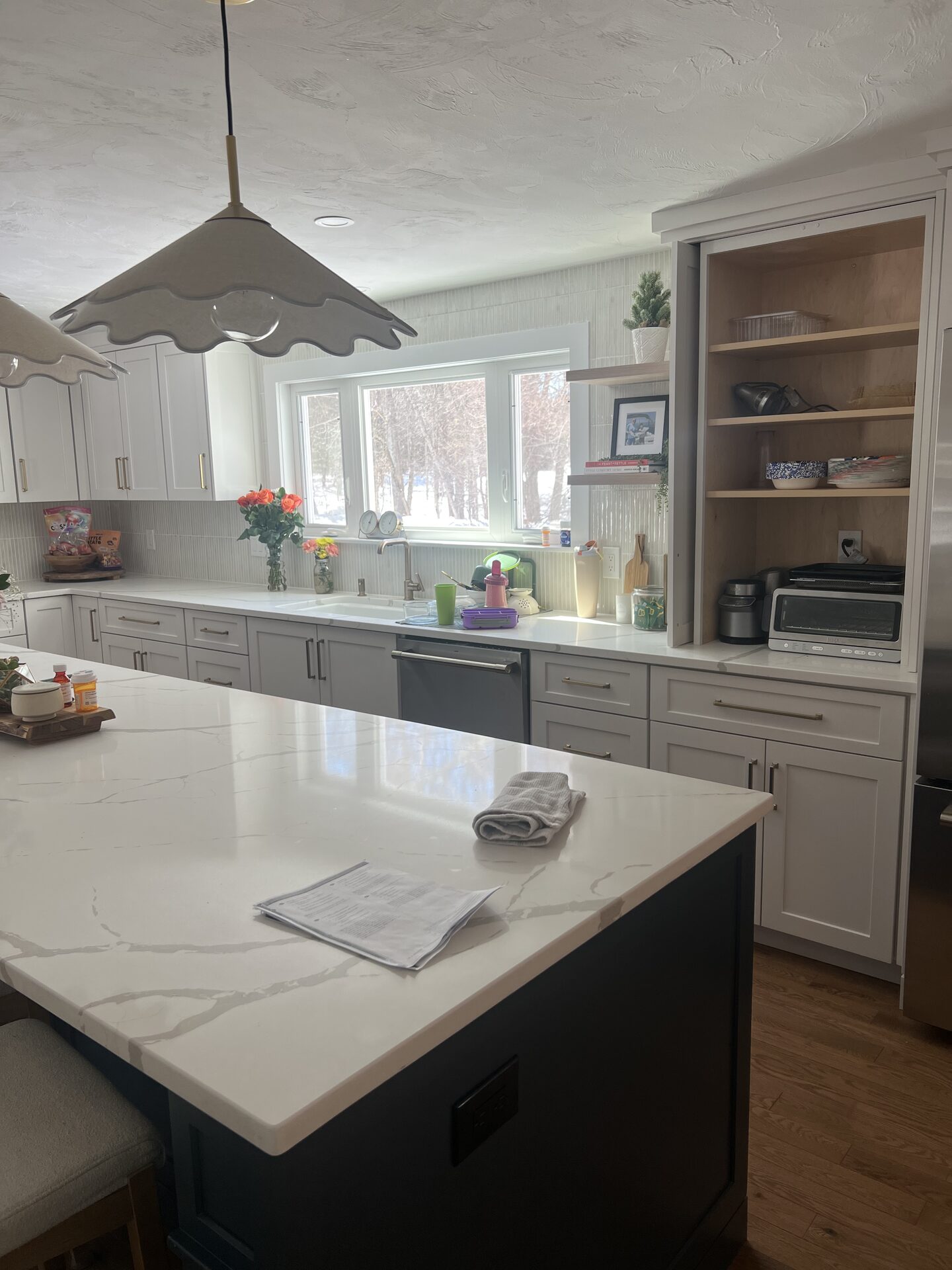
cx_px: 476
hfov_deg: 53.1
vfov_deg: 67.3
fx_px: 953
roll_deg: +1.7
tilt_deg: -8.6
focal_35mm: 26
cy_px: 635
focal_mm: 5.7
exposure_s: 1/120
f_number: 1.5
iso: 40
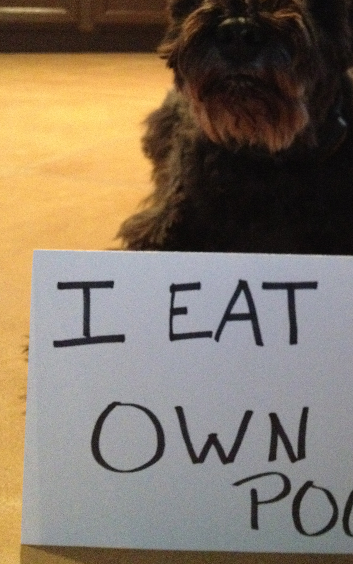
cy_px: 188
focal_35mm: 51
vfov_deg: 39.1
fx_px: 785
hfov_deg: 25.0
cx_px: 272
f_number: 2.4
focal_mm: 4.28
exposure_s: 1/15
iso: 800
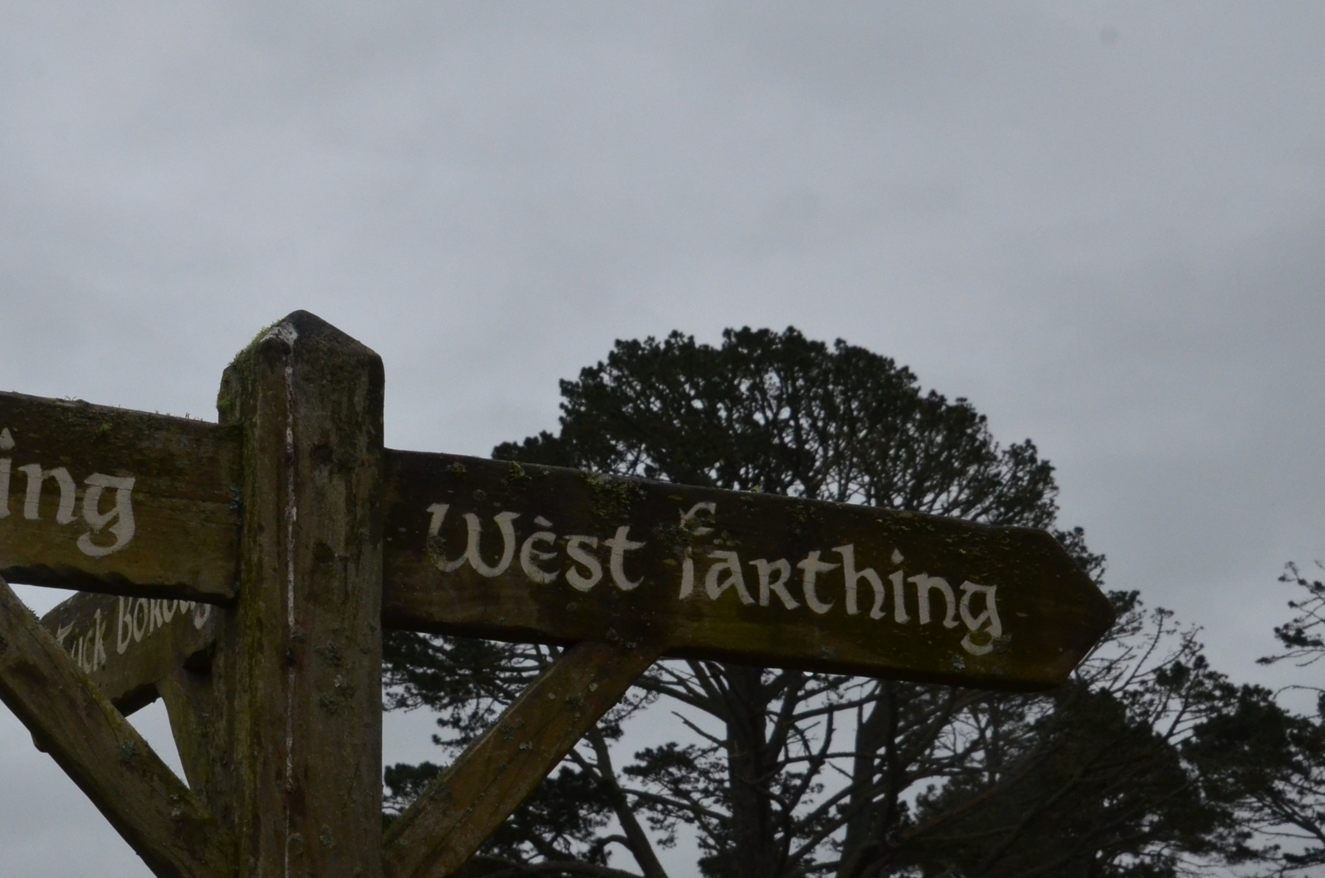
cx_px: 341
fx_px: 2535
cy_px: 331
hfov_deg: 28.9
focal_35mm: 69
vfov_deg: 19.6
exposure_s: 1/800
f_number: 14
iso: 1600
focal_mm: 26
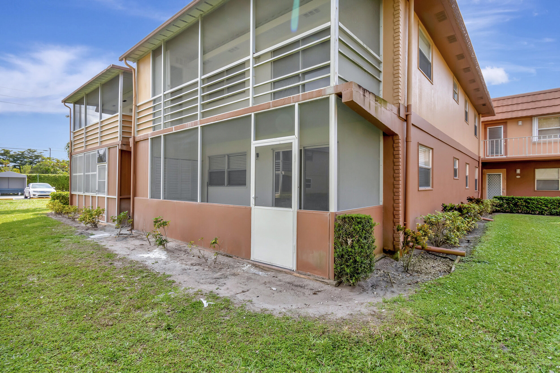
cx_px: 280
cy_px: 186
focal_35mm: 17
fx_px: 264
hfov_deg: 93.3
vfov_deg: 70.4
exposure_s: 1/1000
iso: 500
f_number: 8
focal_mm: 11.5
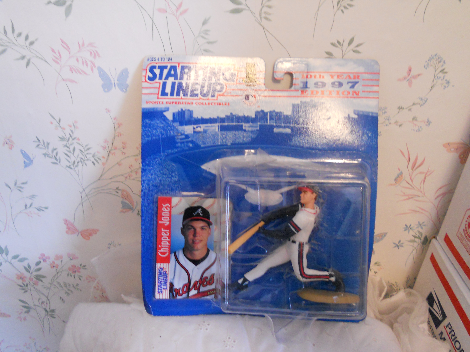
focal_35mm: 32
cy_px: 176
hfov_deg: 56.8
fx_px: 434
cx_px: 235
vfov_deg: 44.2
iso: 400
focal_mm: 5.8
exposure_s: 1/15
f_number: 3.5
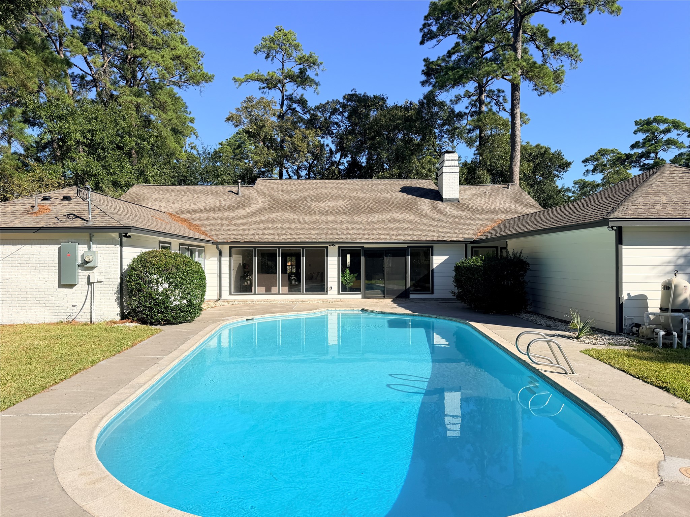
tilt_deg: -0.1
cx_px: 345
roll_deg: +0.6
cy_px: 258
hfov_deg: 71.6
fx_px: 478
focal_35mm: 24
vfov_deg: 56.8
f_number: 1.78
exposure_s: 1/4405
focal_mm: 6.76
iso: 80
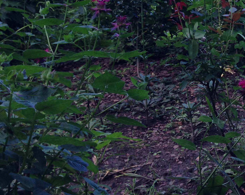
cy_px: -5
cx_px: 288
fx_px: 602
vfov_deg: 18.0
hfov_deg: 21.5
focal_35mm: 83
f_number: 2.4
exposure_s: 1/120
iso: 64
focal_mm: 4.12
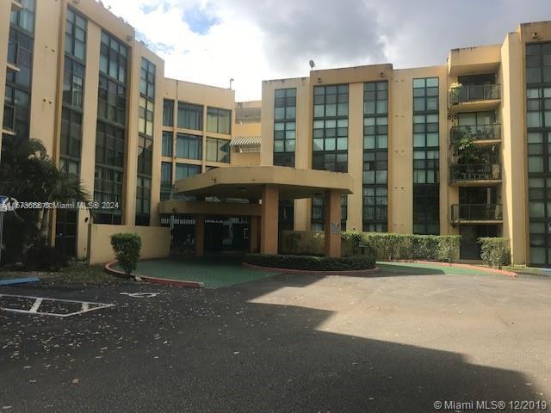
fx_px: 446
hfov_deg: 63.4
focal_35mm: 28
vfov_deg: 49.7
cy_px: 206
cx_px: 276
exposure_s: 1/1996
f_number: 1.8
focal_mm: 3.99
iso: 20
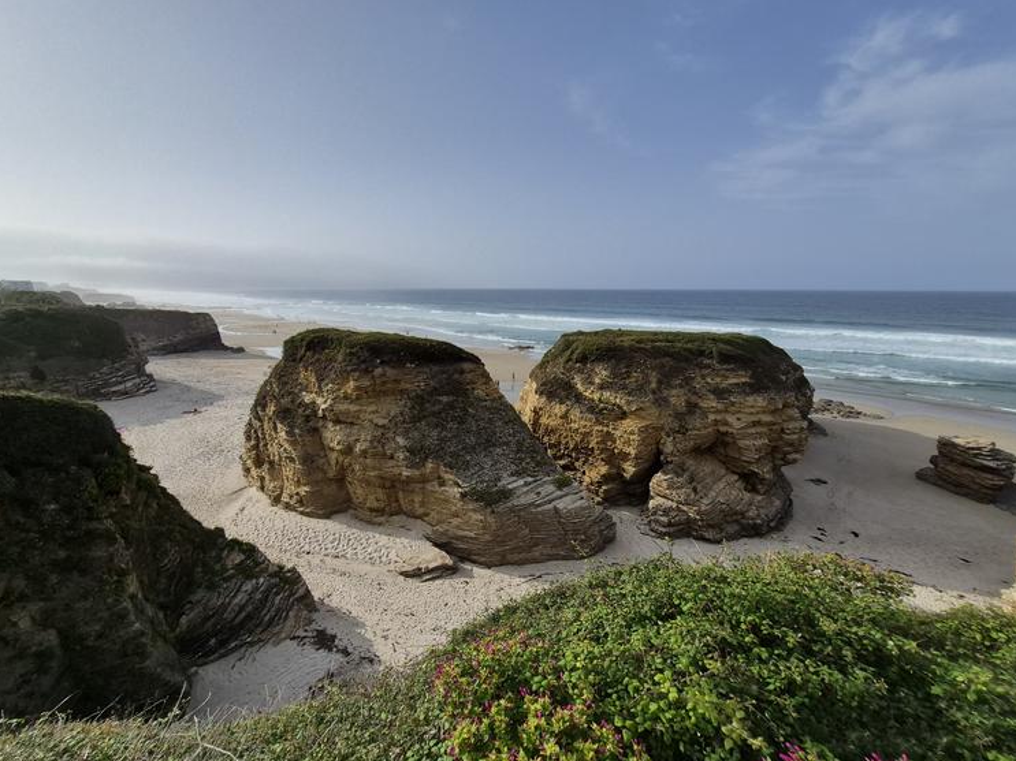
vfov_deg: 85.5
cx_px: 476
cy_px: 406
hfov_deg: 101.9
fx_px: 411
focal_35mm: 14
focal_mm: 1.74
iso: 40
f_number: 2.2
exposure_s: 1/4528
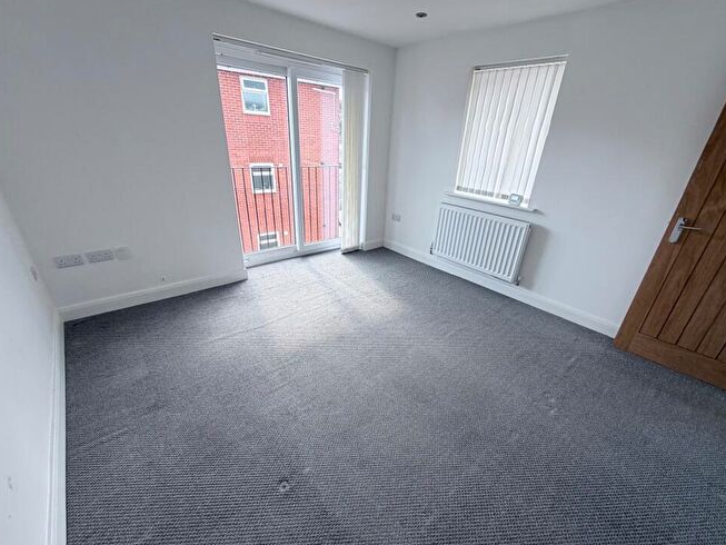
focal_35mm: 15
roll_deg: -3.1
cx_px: 375
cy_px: 288
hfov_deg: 98.1
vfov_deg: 81.7
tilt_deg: -24.3
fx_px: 315
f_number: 2.2
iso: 64
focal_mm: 2.22
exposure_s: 1/121
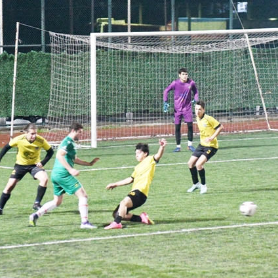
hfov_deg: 5.5
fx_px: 2880
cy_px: 139
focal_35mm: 317
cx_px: 112
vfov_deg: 5.5
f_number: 5
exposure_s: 1/250
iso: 16000
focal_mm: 165
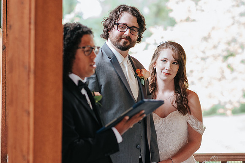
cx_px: 122
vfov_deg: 10.1
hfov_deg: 15.1
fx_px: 921
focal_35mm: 135
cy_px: 82
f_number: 2.8
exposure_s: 1/250
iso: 800
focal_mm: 85
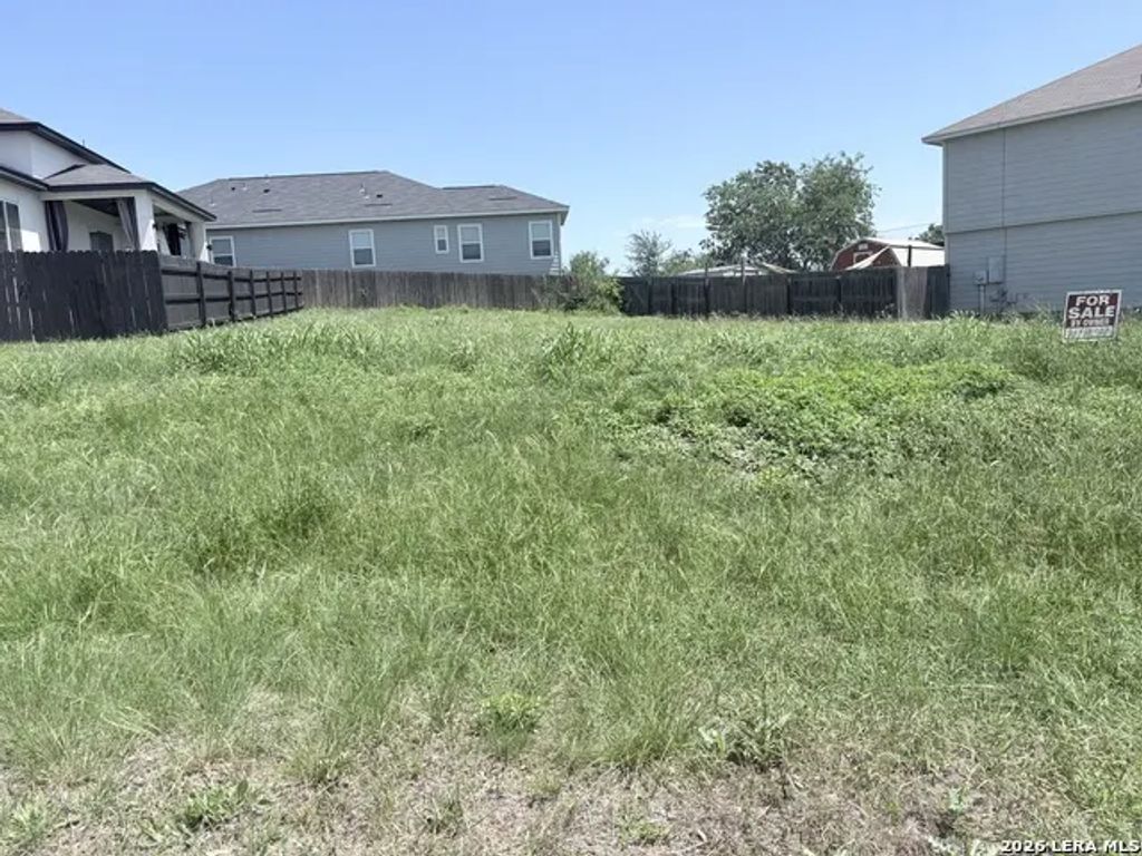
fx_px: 858
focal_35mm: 26
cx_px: 571
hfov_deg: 67.3
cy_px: 428
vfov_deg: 53.1
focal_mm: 5.96
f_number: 1.6
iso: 50
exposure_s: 1/2747
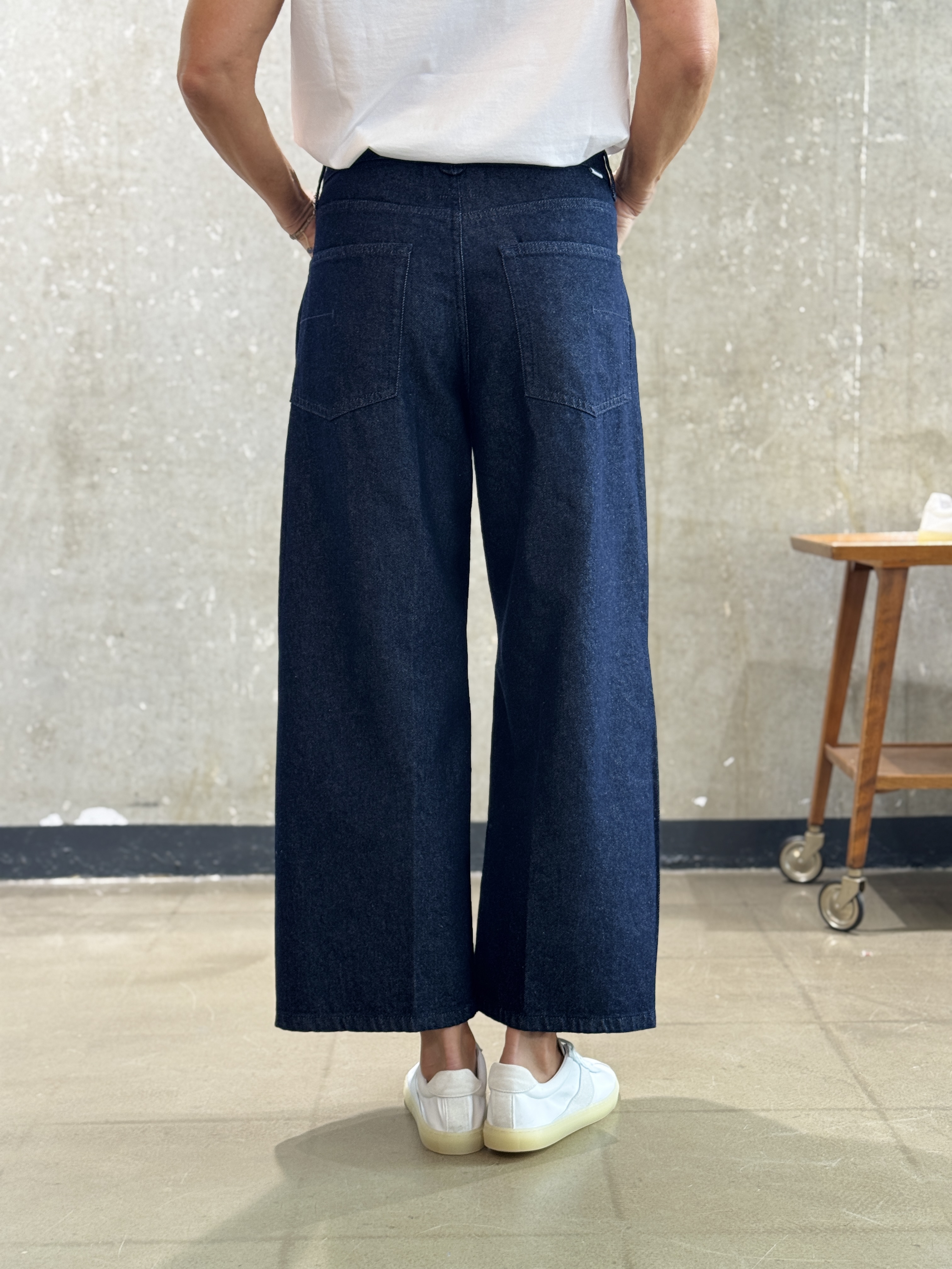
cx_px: 476
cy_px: 634
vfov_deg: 39.7
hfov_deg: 30.3
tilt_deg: -5.2
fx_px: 1760
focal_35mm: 48
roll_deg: +0.5
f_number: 1.78
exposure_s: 1/50
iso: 64
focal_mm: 6.76
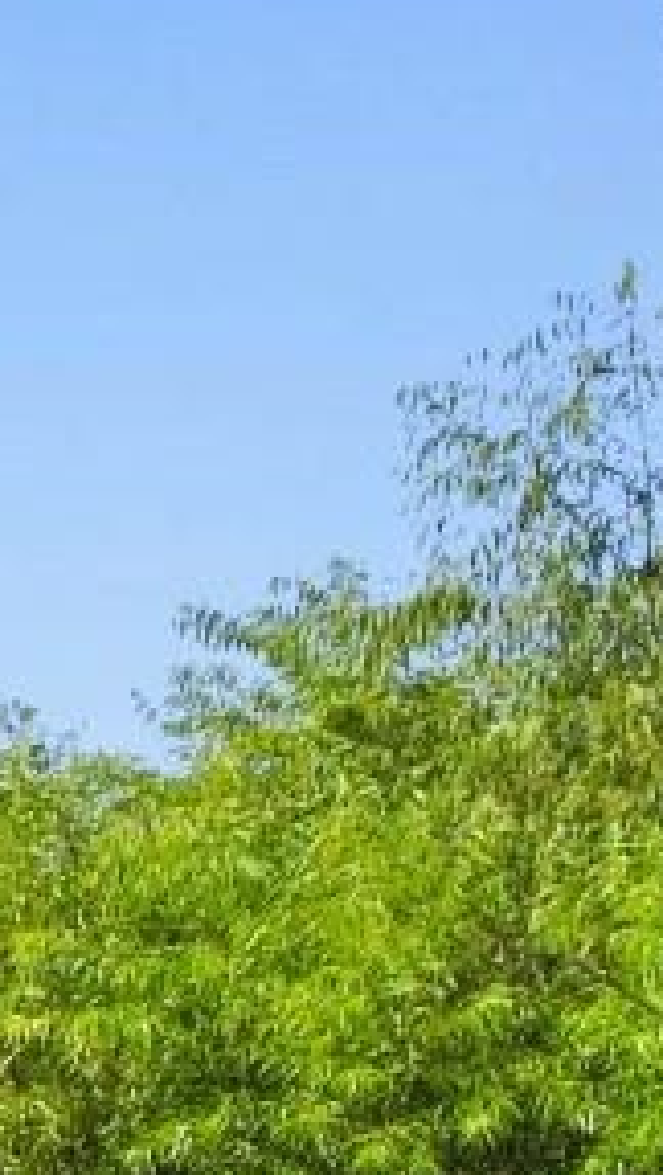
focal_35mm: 130
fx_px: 4052
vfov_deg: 16.1
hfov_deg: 6.2
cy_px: 1216
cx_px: -2546
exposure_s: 1/250
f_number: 2.8
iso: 100
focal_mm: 8.38
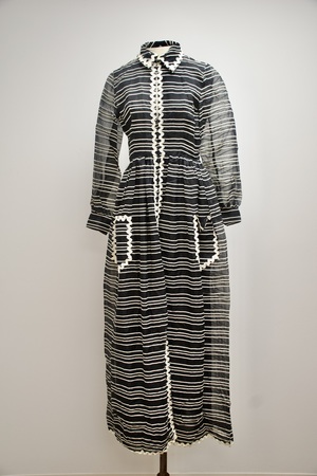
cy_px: 238
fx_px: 475
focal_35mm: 36
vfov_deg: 53.1
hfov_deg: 36.9
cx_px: 158
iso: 800
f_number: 4
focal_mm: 24
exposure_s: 1/80
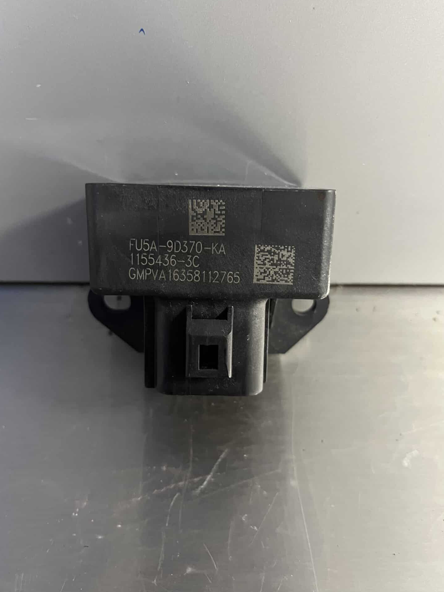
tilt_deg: -48.3
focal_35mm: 28
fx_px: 479
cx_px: 233
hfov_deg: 49.7
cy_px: 290
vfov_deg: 63.4
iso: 500
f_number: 1.6
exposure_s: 1/33
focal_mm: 5.1
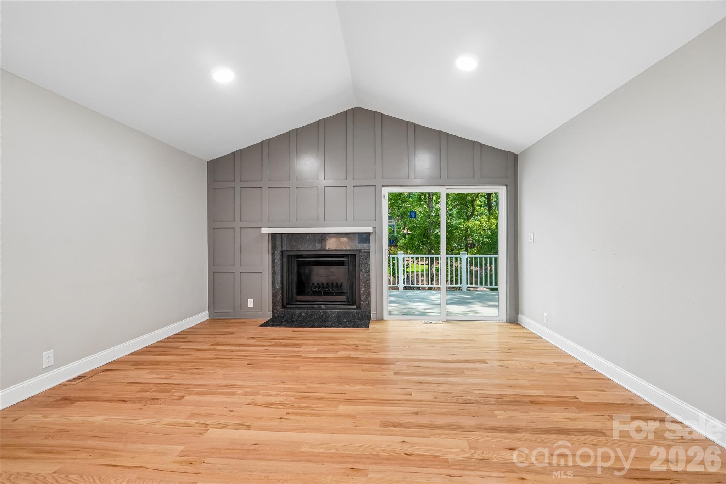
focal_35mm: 15
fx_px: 302
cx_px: 363
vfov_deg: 77.3
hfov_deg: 100.4
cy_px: 242
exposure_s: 1/15
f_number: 8
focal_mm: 10
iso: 400
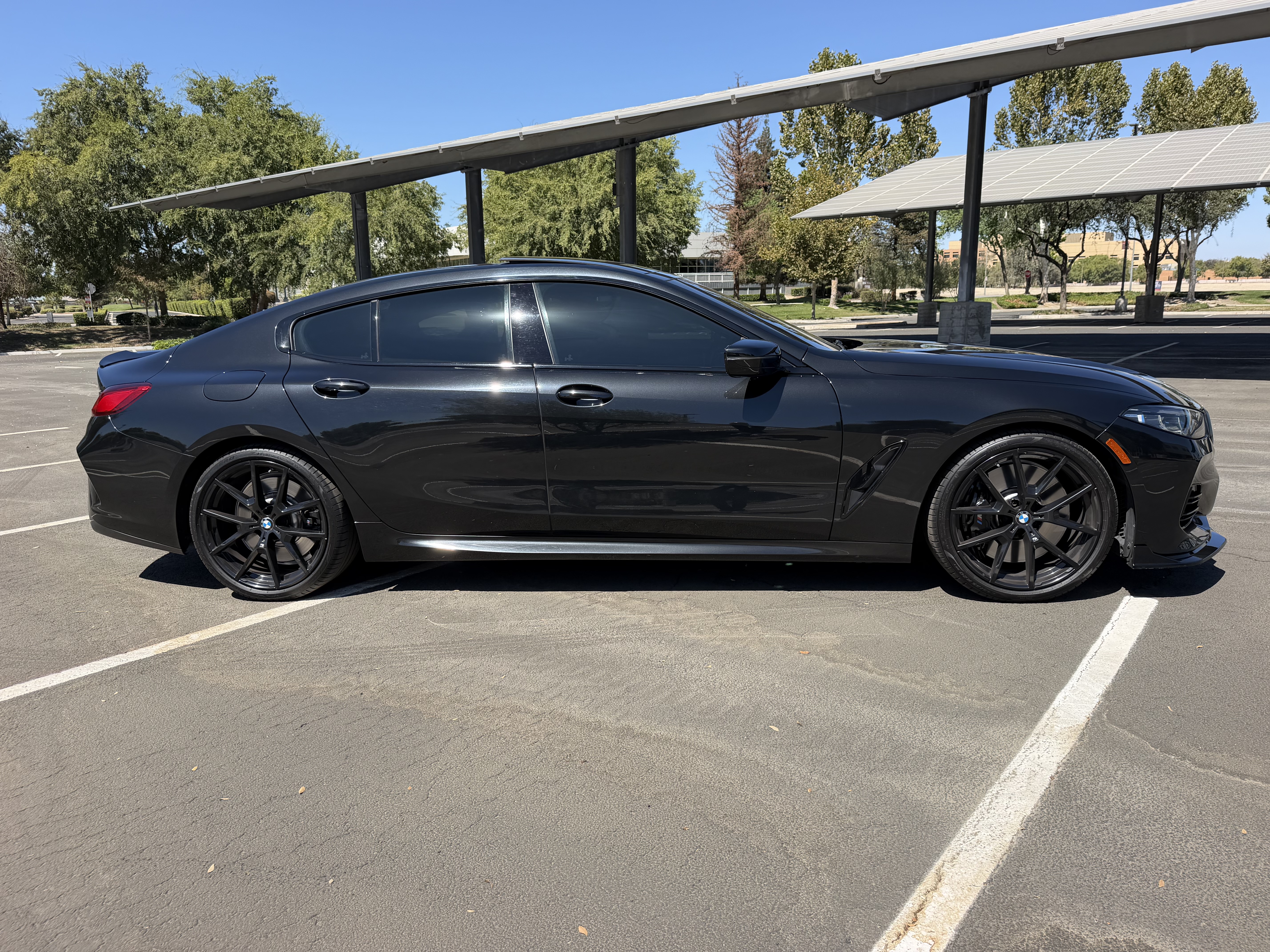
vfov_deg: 56.8
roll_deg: +1.4
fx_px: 881
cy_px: 476
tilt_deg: -12.0
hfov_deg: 71.6
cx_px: 635
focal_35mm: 24
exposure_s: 1/3021
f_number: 1.78
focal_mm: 6.76
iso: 80
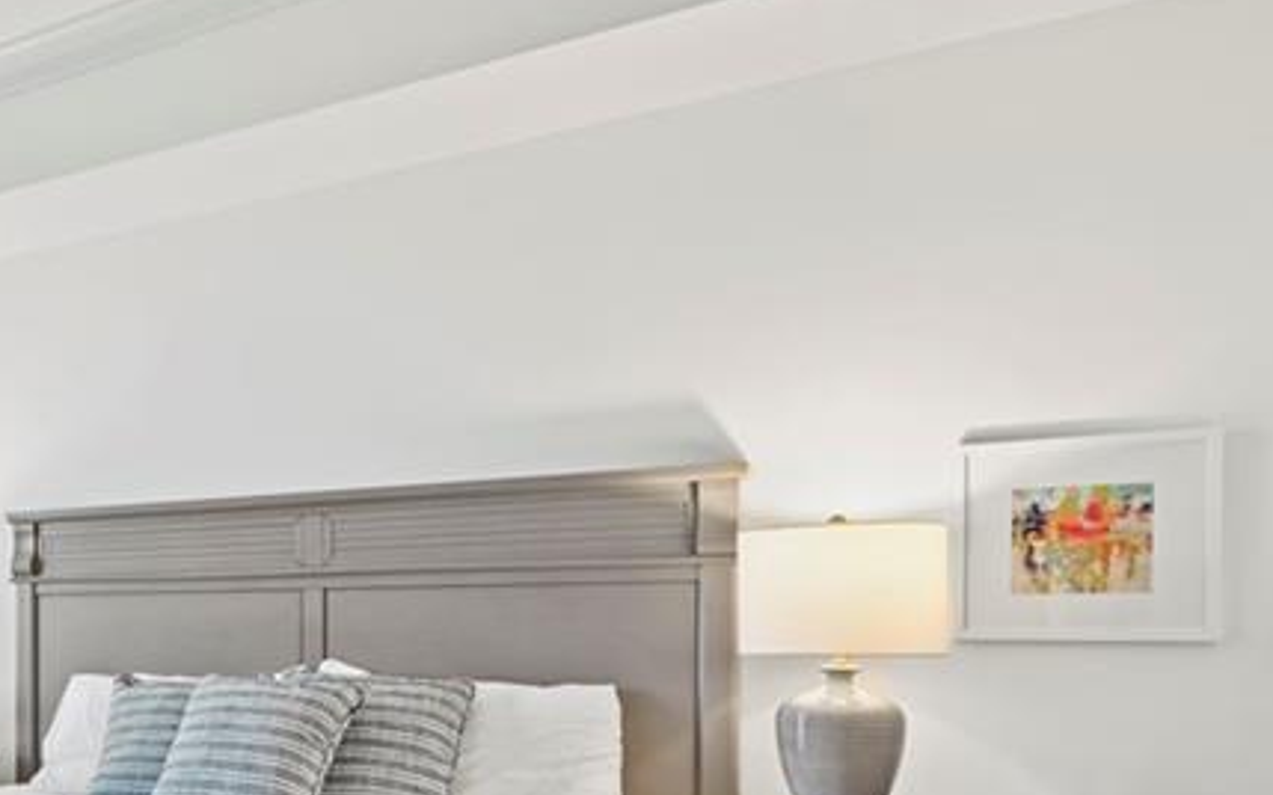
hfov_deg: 47.6
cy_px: 639
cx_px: 15
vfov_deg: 36.0
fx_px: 1179
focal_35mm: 34
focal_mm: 14
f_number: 8
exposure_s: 3
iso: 100
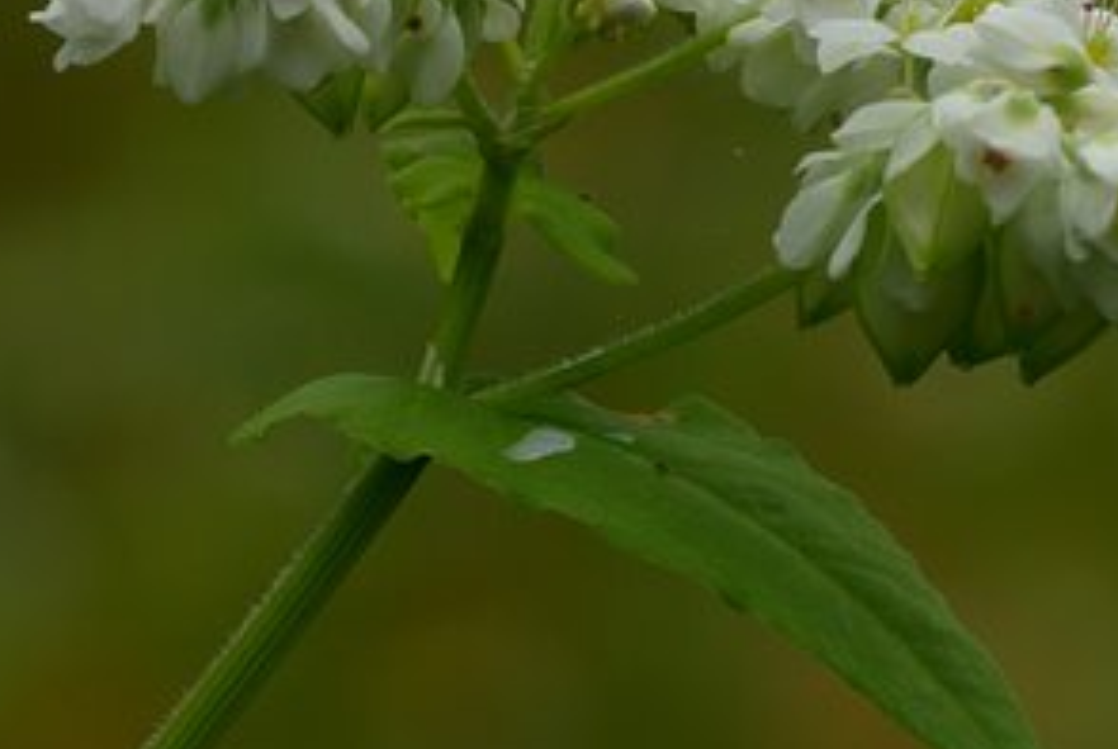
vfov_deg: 2.9
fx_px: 14618
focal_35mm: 470
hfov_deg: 4.4
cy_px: 146
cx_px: 730
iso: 200
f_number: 32
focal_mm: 180
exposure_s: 1/50
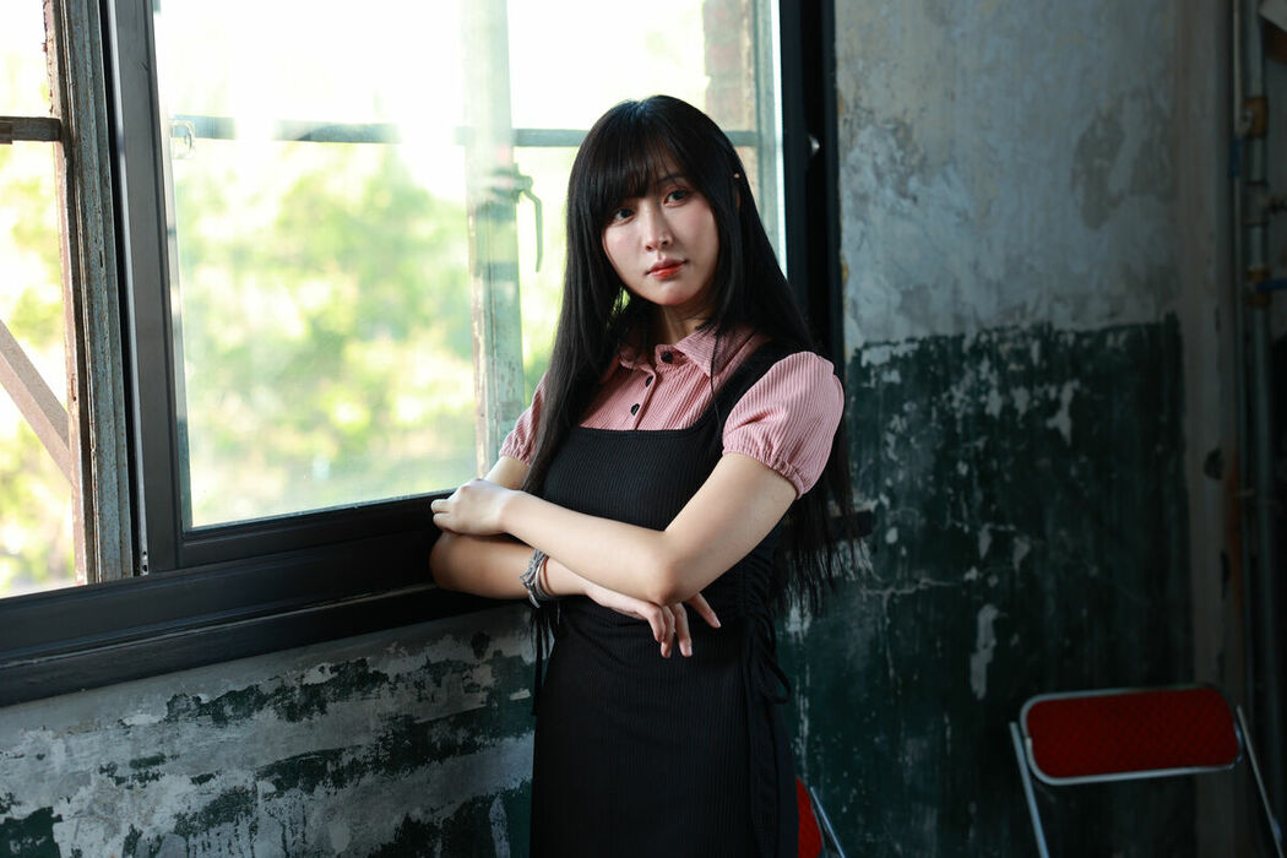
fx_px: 2502
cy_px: 429
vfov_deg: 19.5
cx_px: 644
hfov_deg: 28.8
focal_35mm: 70
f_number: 2.8
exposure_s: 1/200
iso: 400
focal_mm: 70
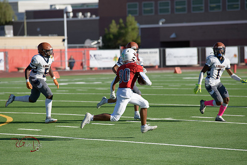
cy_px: 82
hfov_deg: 10.3
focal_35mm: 200
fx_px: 1372
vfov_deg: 6.9
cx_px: 124
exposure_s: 1/5000
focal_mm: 200
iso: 500
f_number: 5
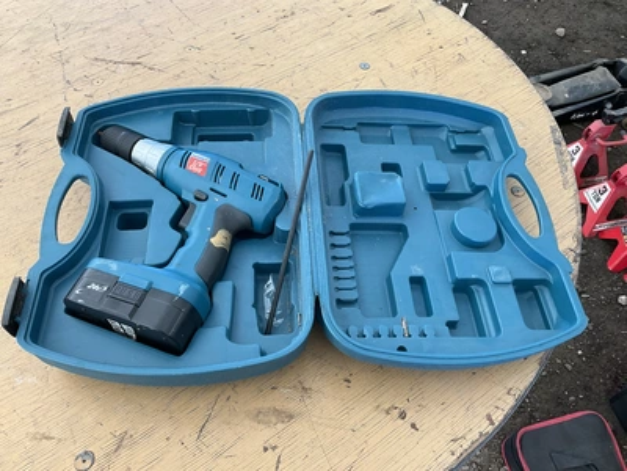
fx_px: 525
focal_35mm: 29
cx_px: 314
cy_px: 236
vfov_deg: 48.2
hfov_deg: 61.7
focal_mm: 3
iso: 40
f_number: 1.8
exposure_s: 1/122
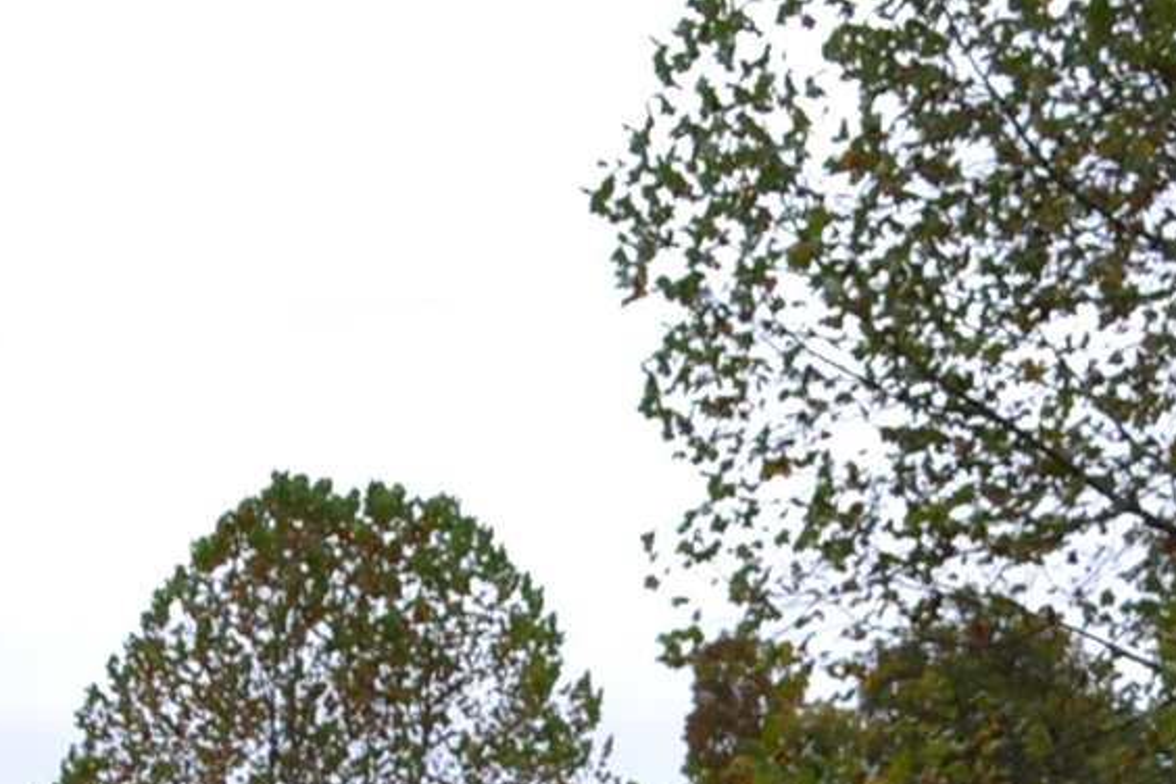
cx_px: -179
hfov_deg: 13.6
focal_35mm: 147
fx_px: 4802
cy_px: 1933
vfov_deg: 8.5
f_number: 5.6
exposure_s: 1/125
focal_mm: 18
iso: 180
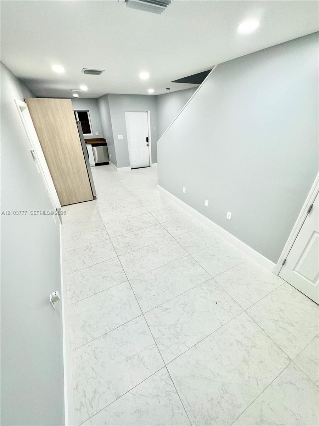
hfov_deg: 85.7
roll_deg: +1.2
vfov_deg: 102.1
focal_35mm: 14
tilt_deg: -28.9
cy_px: 213
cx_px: 160
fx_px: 172
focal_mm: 2.22
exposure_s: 1/120
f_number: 2.2
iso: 160
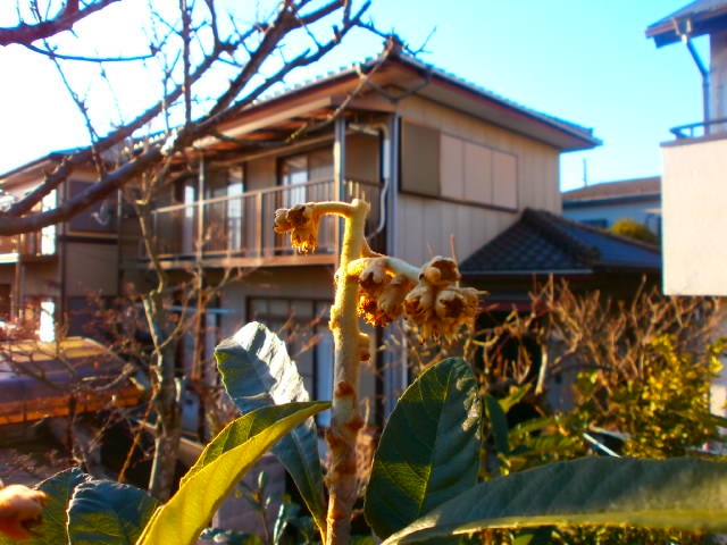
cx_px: 364
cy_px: 272
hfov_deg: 65.3
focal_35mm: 27
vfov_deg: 51.4
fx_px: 567
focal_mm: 4.8
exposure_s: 1/320
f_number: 2.9
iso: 100
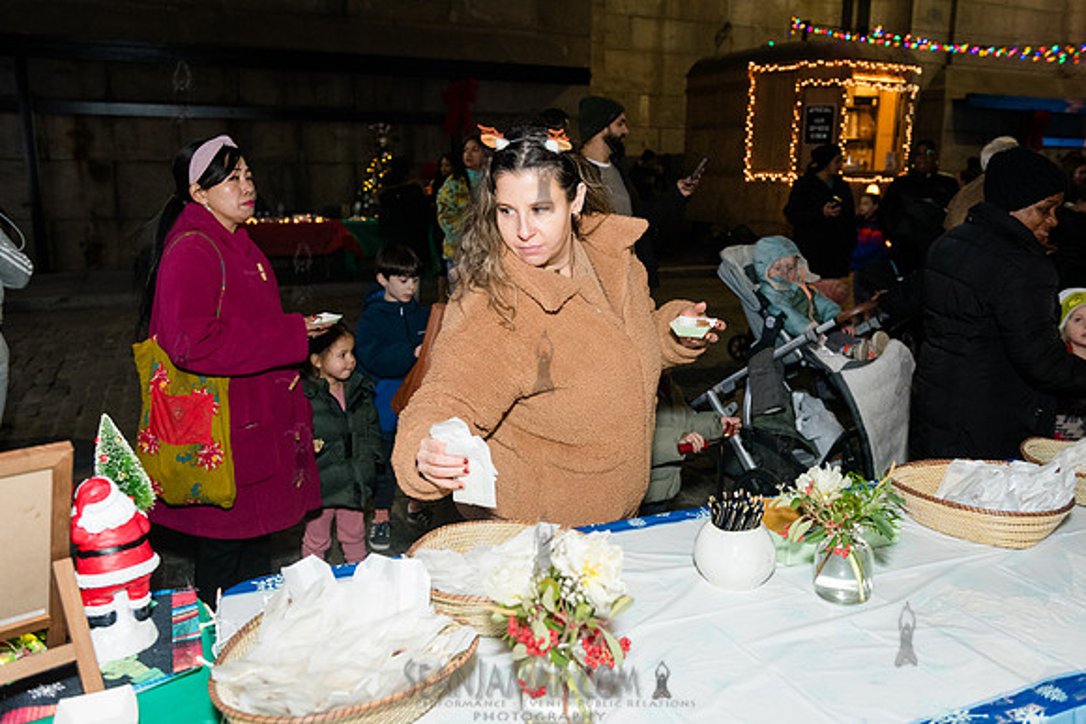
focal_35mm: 29
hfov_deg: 63.4
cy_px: 362
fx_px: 879
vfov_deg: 44.8
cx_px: 543
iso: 4000
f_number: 3.5
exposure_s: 1/160
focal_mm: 29
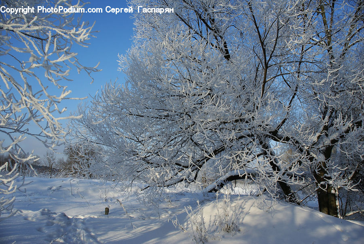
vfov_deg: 48.0
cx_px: 182
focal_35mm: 27
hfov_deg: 67.3
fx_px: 273
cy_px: 122
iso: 100
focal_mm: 18
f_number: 10
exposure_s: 1/200
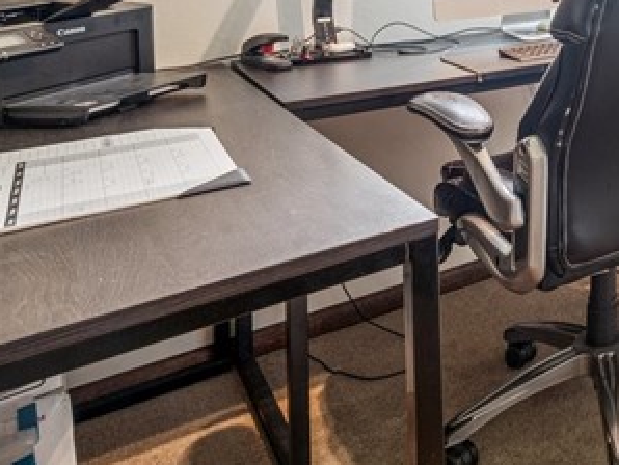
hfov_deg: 31.4
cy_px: -113
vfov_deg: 29.0
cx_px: 852
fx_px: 752
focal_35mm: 42
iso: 100
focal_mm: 12
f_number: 11
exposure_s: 1/2.5
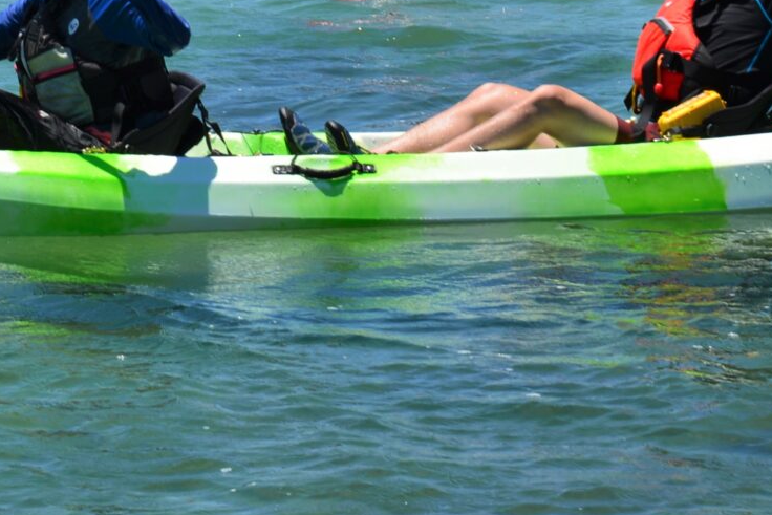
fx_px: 5598
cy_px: -344
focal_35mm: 261
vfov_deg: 5.2
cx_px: -121
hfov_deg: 7.8
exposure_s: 1/200
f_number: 10
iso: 100
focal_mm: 75
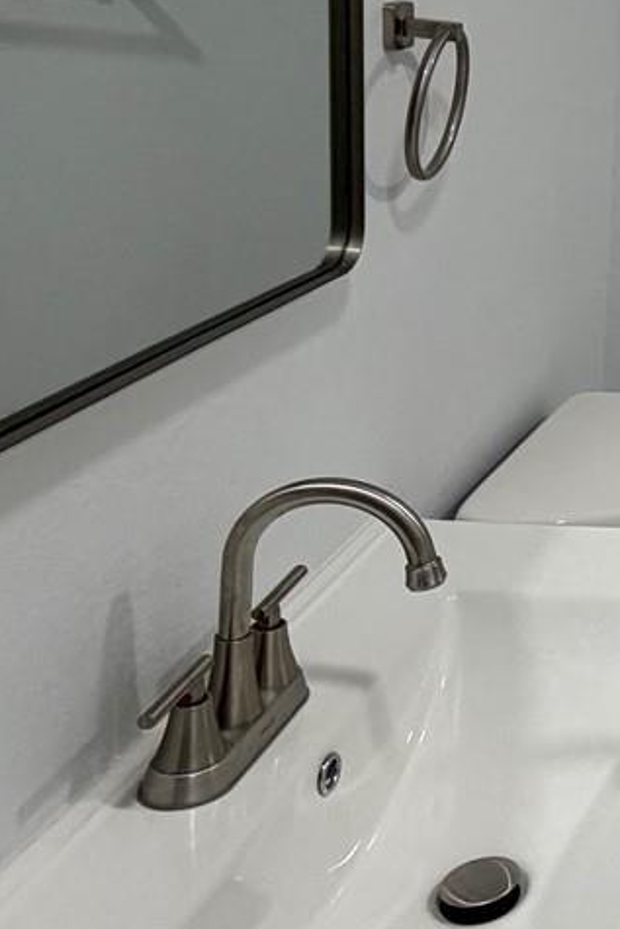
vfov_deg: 39.2
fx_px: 1265
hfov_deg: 19.3
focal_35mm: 49
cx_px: 1170
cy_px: 227
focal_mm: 2.22
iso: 160
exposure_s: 1/120
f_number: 2.2
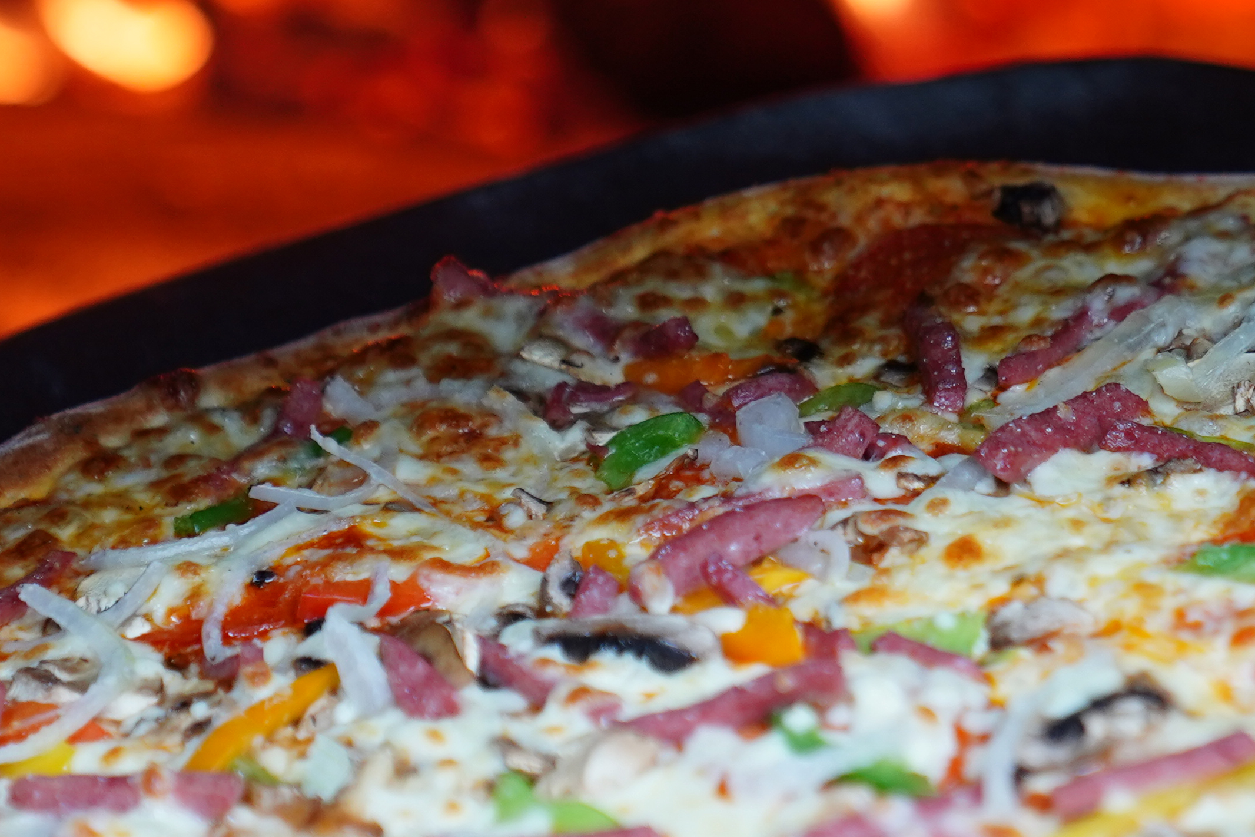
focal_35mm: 197
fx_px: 6867
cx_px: 586
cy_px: 392
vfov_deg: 7.0
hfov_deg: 10.4
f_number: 2.8
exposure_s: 1/125
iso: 800
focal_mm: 70
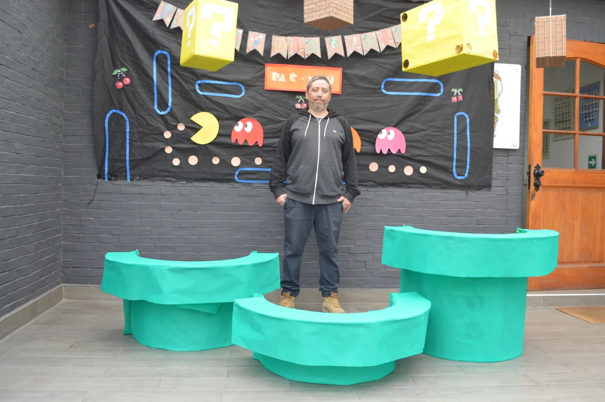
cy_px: 201
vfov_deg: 43.5
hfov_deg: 62.0
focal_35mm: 30
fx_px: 504
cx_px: 302
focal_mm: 20
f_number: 4.5
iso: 400
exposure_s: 1/80
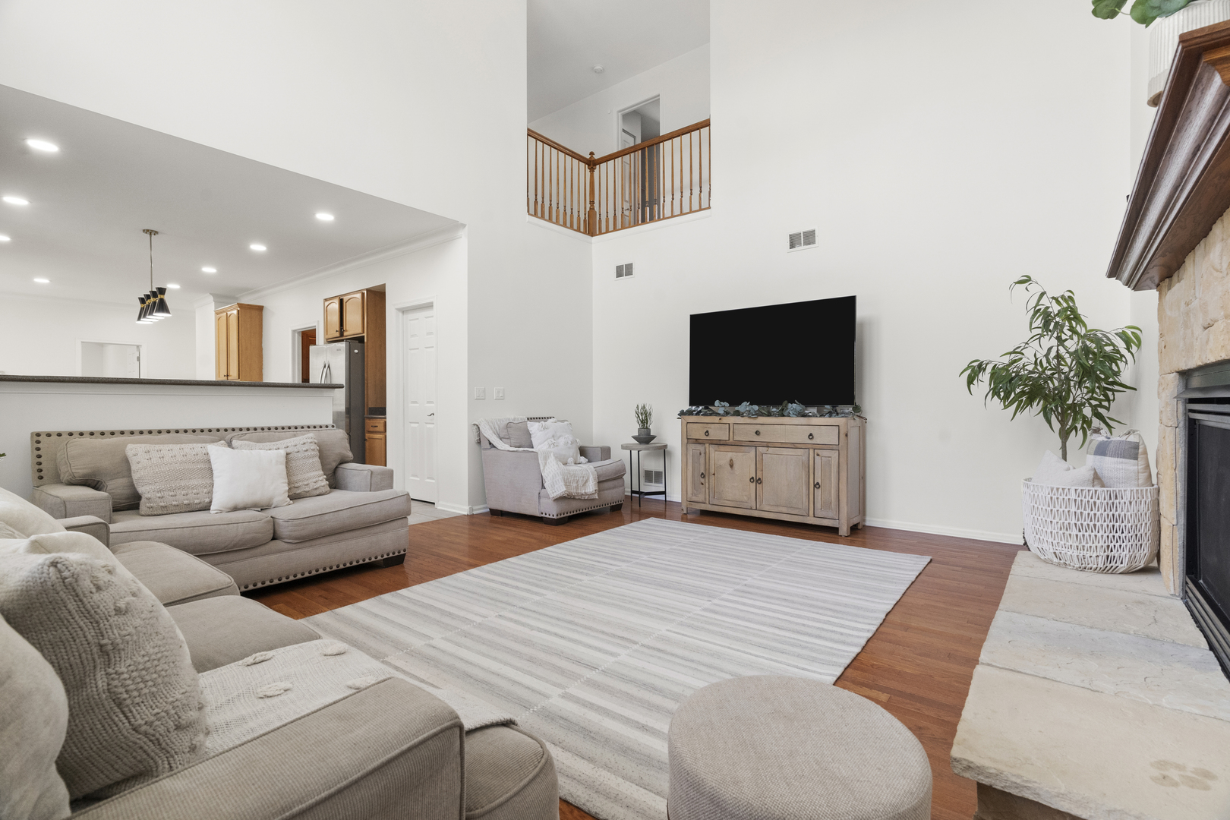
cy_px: 410
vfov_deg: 73.7
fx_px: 547
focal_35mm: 16
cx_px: 615
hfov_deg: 96.7
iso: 5000
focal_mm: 16
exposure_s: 1/30
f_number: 8
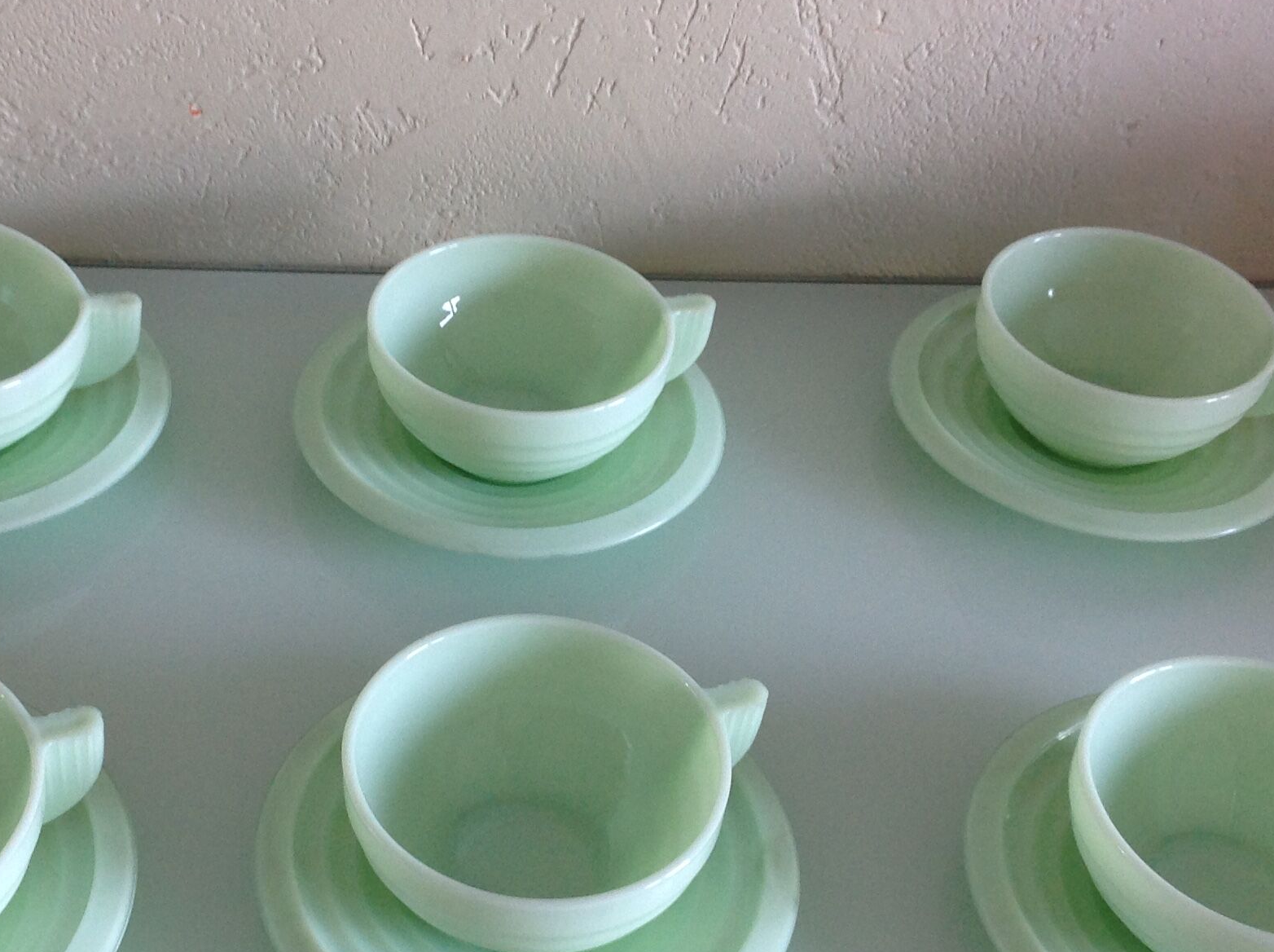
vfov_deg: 25.1
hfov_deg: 33.2
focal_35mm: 58
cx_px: 553
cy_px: 544
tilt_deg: -42.5
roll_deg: -6.3
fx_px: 2131
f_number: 2.4
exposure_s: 1/15
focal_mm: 4.28
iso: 80
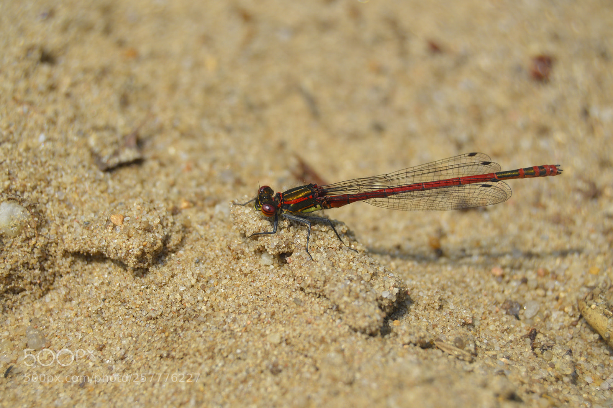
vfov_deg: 16.5
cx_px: 306
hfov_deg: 24.6
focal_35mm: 82
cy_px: 204
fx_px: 1404
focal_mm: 55
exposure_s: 1/250
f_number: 8
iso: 100
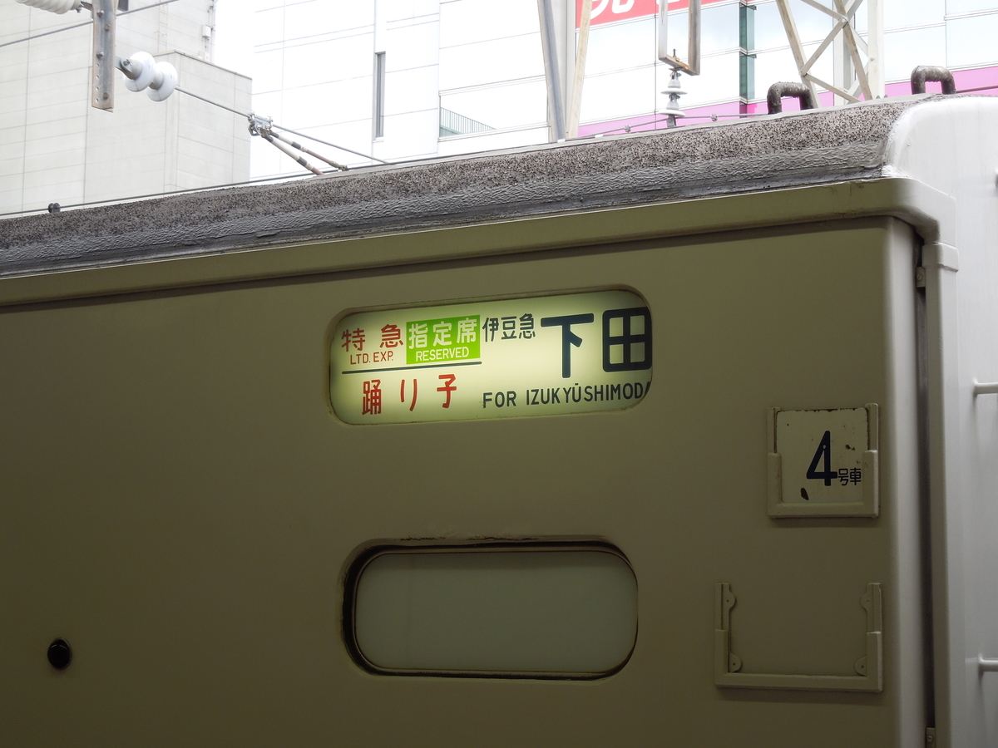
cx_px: 499
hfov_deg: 28.2
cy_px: 374
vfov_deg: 21.3
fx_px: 1989
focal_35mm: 69
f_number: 4.4
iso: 100
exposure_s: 1/60
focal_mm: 12.5
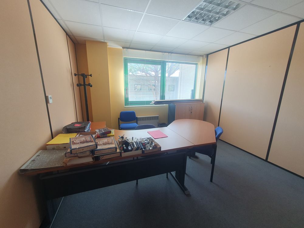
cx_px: 152
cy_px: 114
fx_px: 114
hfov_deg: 106.2
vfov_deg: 89.9
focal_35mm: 13
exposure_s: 1/50
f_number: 2.2
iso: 64
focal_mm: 1.8
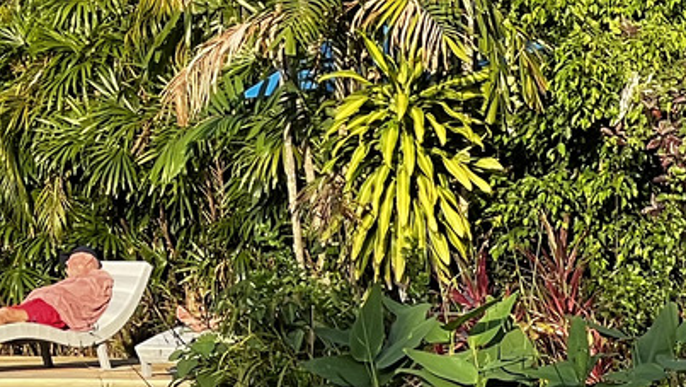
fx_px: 6059
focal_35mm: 333
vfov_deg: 3.6
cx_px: -170
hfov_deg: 6.4
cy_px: -169
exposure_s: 1/214
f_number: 2.8
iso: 32
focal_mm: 9
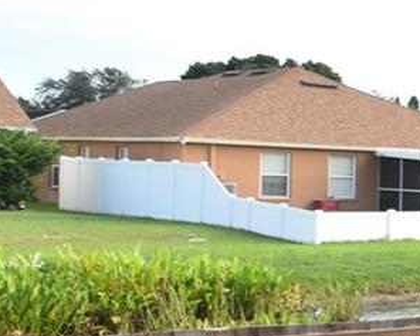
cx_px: 1017
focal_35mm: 76
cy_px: 194
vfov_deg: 20.2
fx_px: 945
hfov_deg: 14.8
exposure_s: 1/250
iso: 200
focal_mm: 10
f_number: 8
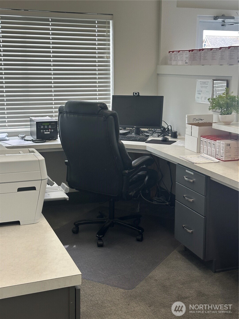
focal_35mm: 48
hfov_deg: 30.3
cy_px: 160
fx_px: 442
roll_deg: -1.7
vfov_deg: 39.7
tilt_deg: -12.5
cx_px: 120
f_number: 1.78
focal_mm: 6.86
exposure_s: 1/134
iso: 80
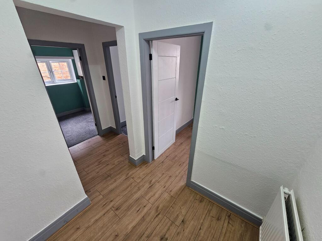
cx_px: 161
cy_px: 120
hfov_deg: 106.2
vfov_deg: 89.9
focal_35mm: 13
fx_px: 121
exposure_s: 1/50
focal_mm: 2.2
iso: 125
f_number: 2.2
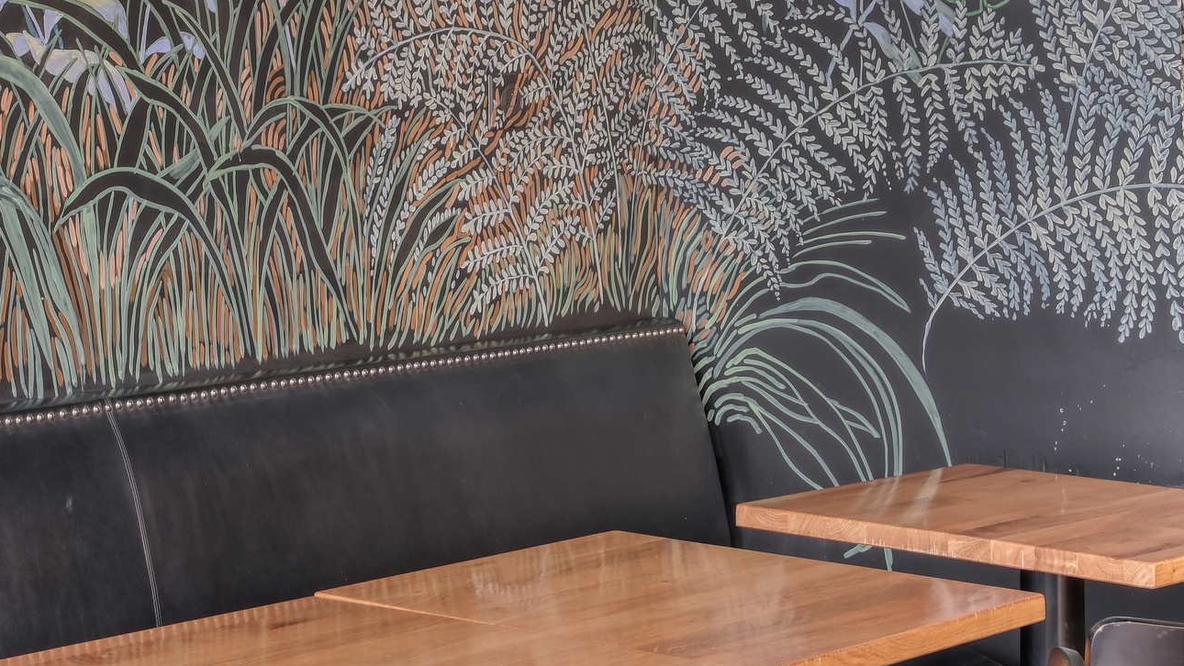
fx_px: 2983
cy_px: -205
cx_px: 37
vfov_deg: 12.4
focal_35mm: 95
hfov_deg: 21.7
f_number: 7.1
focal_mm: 25.7
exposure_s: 2
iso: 400
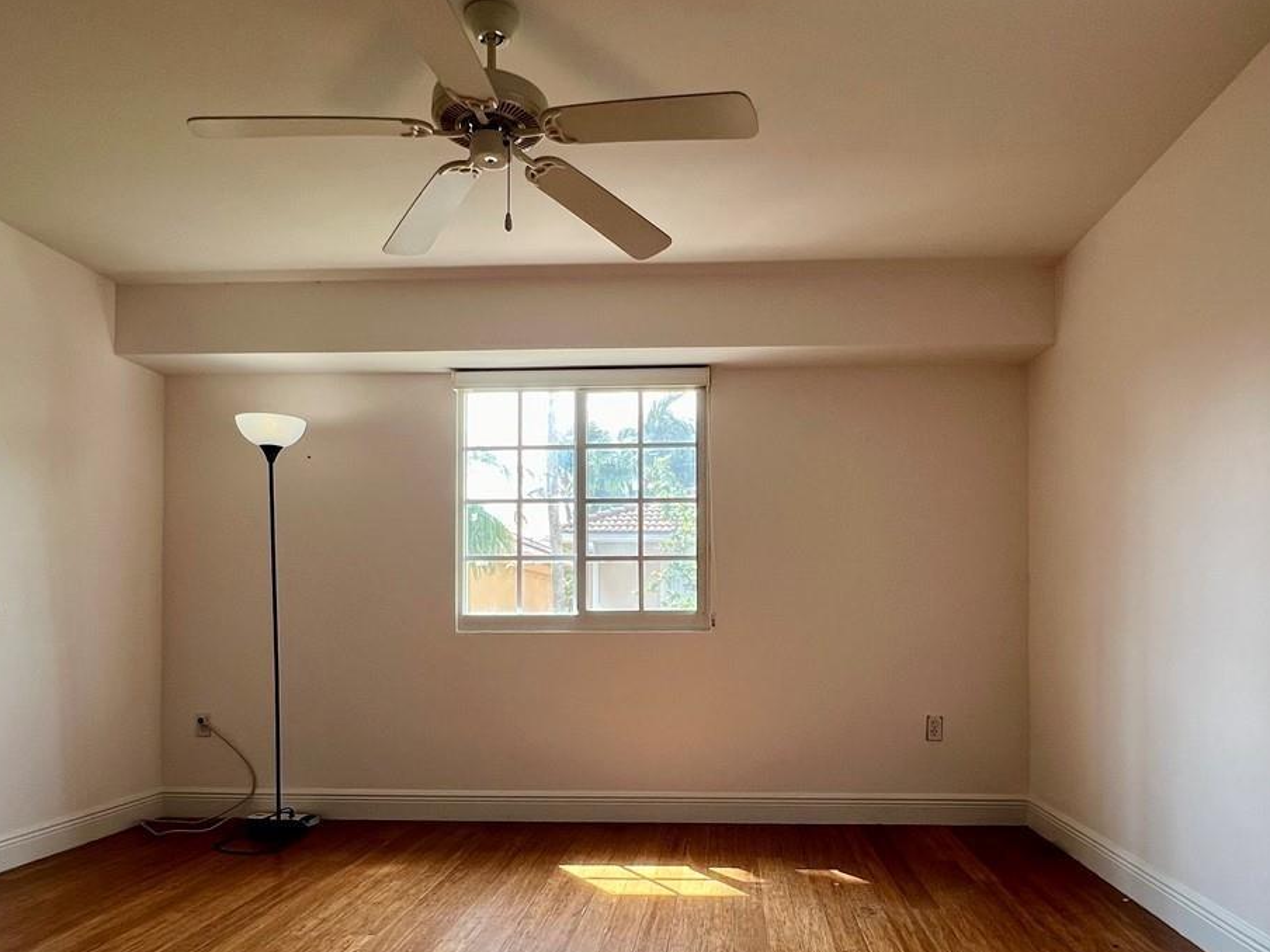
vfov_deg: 58.1
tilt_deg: +1.7
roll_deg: +0.6
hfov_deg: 73.8
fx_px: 844
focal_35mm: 23
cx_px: 683
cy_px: 602
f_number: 1.8
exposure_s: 1/99
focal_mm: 1.57
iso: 40
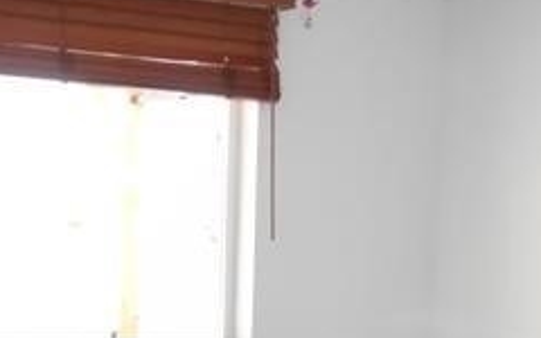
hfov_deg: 20.5
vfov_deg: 12.6
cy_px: 419
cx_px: 366
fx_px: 1489
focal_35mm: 101
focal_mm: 5.5
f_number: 3.5
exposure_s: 1/40
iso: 320
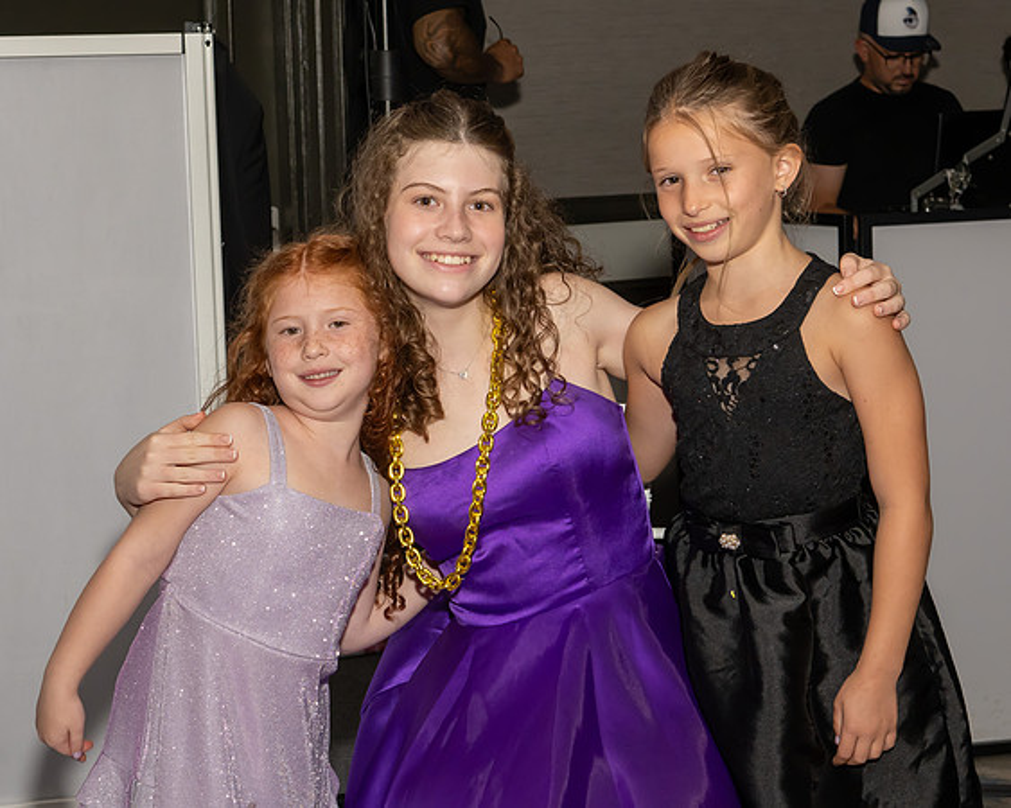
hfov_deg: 23.3
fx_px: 2445
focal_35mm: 82
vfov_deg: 18.8
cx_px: 420
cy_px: 398
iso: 1000
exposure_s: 1/250
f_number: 7.1
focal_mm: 45
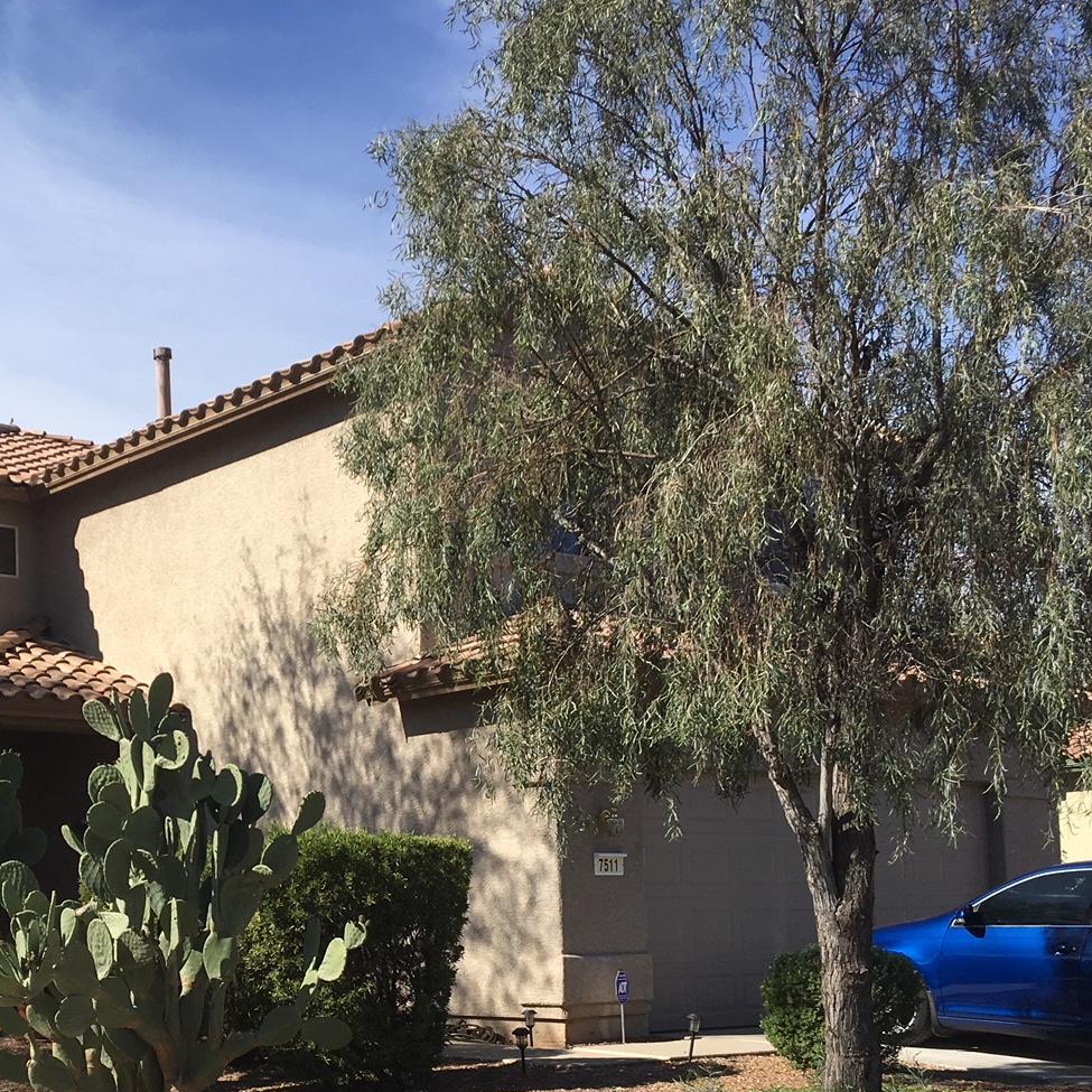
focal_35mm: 53
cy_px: 777
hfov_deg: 31.5
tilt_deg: +6.0
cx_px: 242
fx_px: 1892
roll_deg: +1.1
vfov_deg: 31.8
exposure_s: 1/1832
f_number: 2.2
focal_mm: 4.15
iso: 25
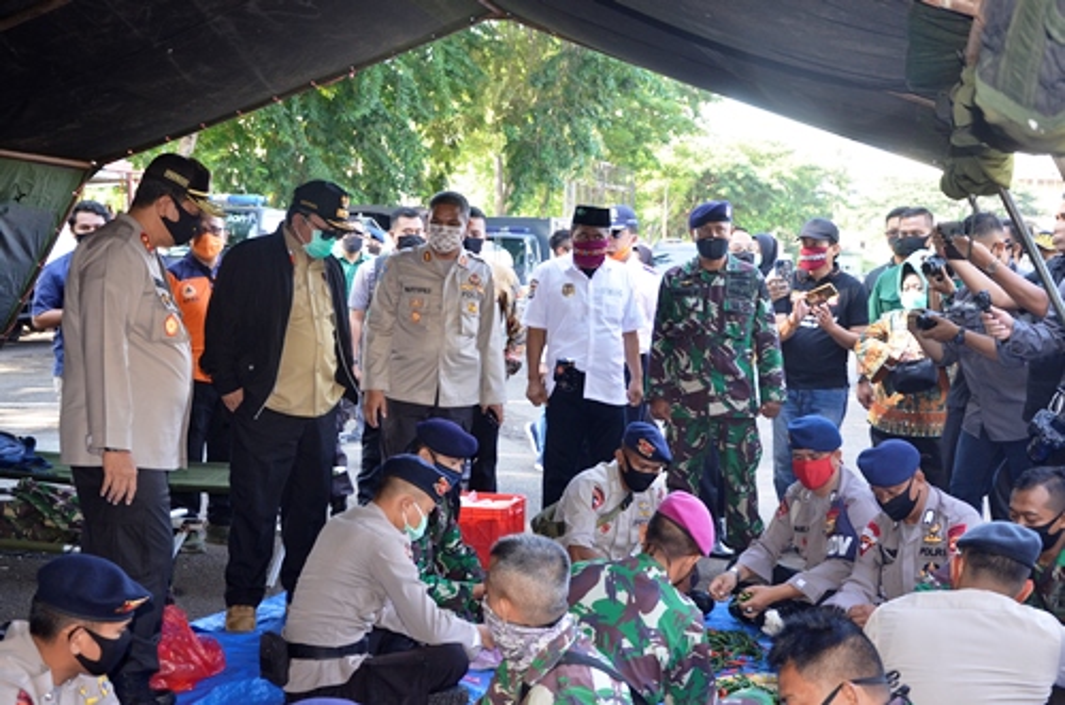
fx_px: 1505
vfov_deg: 26.4
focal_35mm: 51
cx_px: 532
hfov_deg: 39.0
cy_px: 352
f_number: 5
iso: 800
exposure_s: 1/160
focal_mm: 34
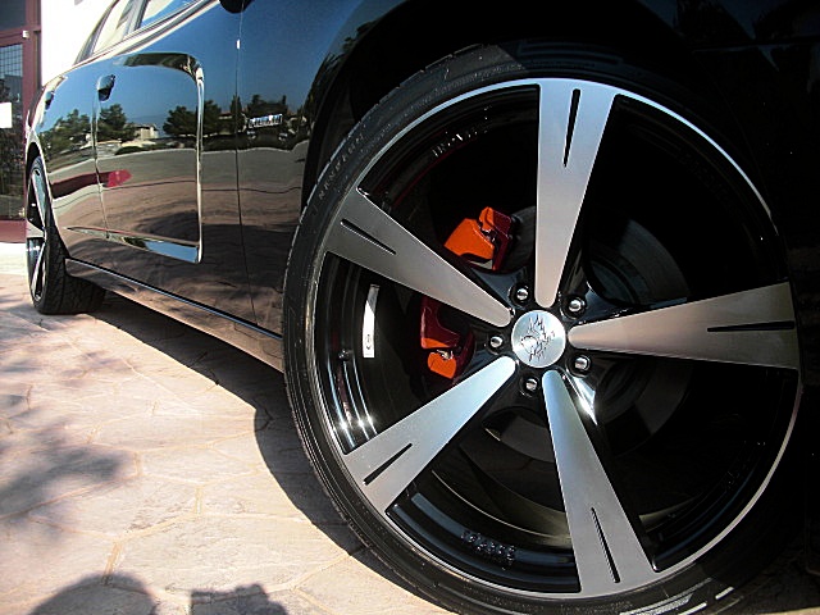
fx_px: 853
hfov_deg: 51.4
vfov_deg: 39.7
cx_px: 410
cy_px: 308
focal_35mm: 36
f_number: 2.8
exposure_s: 1/320
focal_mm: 6.3
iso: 50
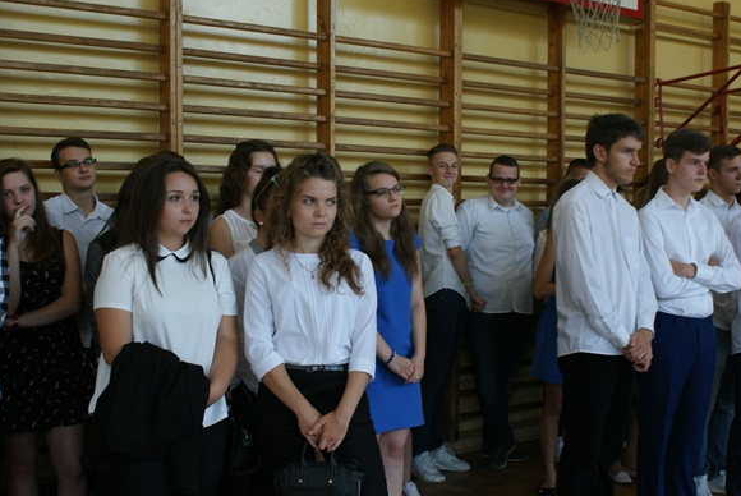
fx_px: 886
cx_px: 386
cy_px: 268
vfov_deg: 31.2
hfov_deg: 45.4
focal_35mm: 43
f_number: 5.6
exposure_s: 1/60
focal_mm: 26
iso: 400
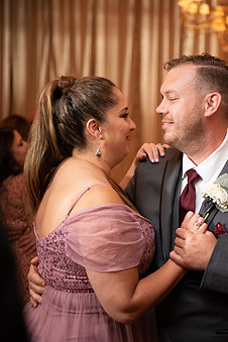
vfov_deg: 21.9
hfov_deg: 14.7
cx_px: 142
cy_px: 187
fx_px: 883
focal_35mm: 93
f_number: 2.8
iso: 2800
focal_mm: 70
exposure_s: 1/125
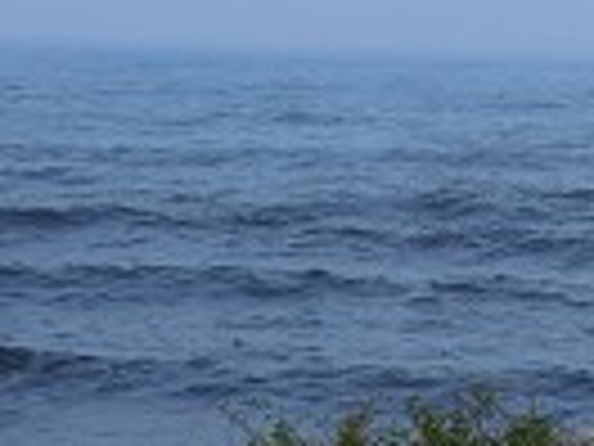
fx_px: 3106
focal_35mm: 181
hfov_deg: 10.3
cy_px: 27
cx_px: 1040
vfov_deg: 8.2
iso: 64
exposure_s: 1/250
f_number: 4
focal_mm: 8.4
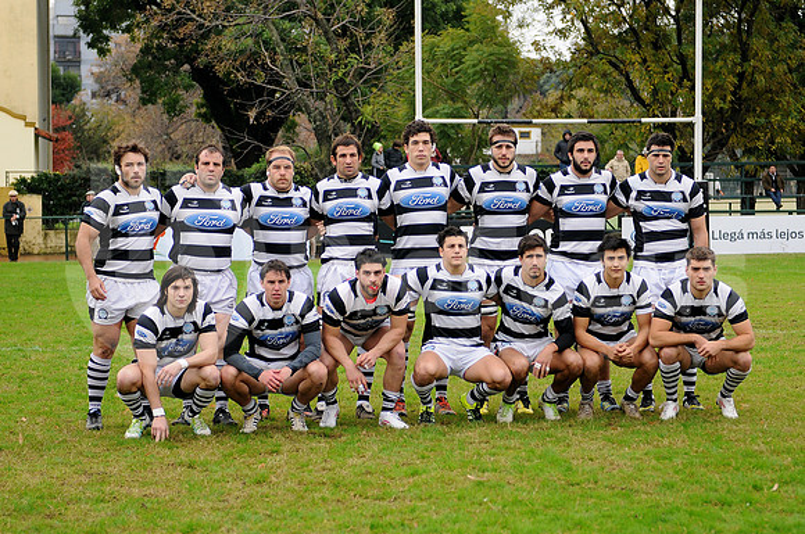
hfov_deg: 24.6
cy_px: 267
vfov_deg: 16.5
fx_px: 1842
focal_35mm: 82
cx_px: 402
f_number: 2.8
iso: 500
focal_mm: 55
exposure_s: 1/500
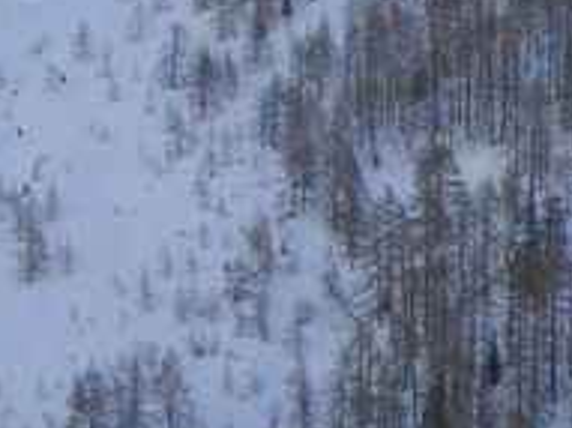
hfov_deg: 6.8
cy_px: 771
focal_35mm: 290
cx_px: 689
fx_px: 4789
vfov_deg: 5.1
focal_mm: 24
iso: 125
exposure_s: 1/160
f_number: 7.1
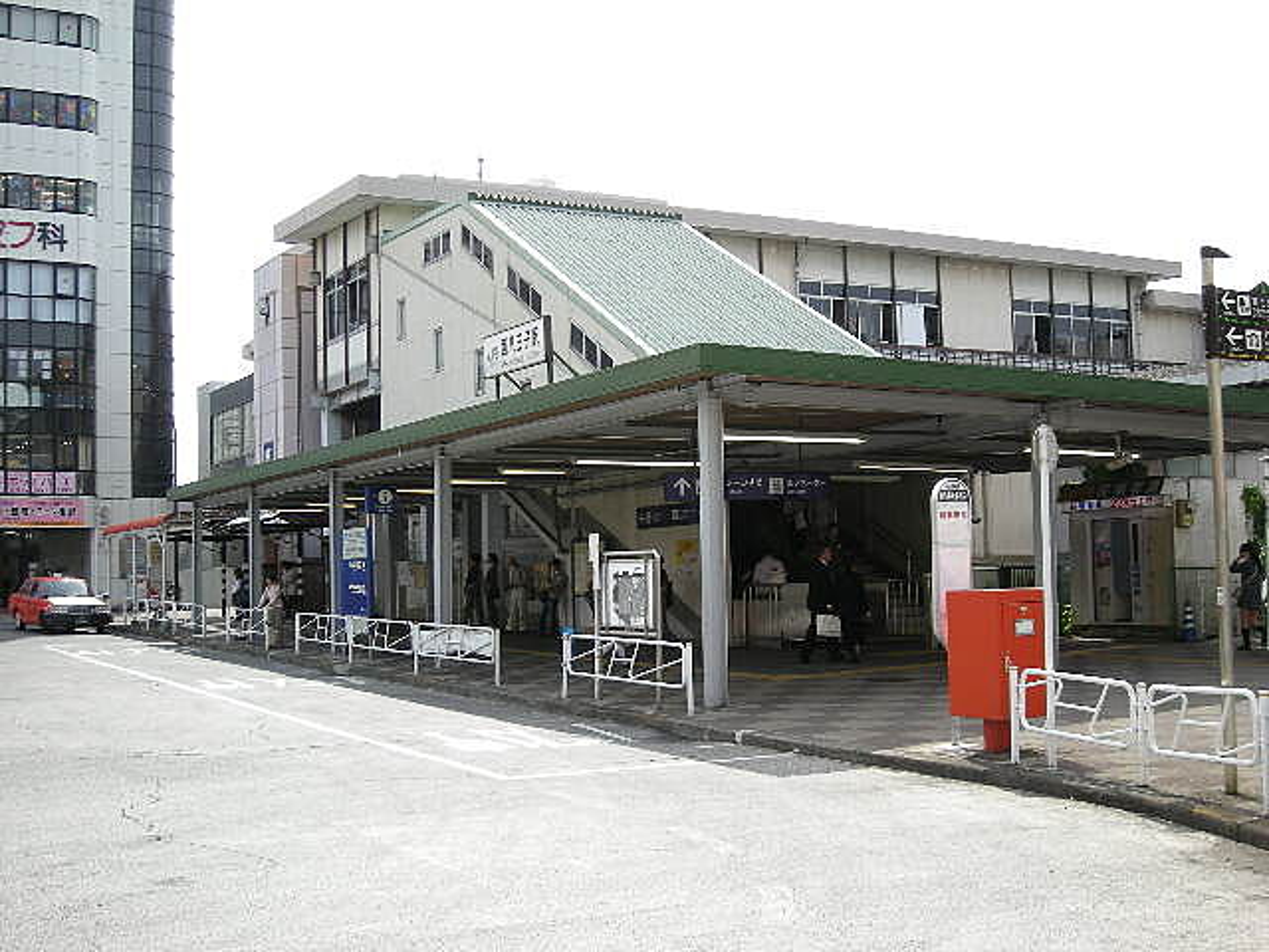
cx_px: 634
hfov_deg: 42.9
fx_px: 1613
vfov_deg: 32.9
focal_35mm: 44
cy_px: 476
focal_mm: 7.1
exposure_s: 1/377
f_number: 3.1
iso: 50
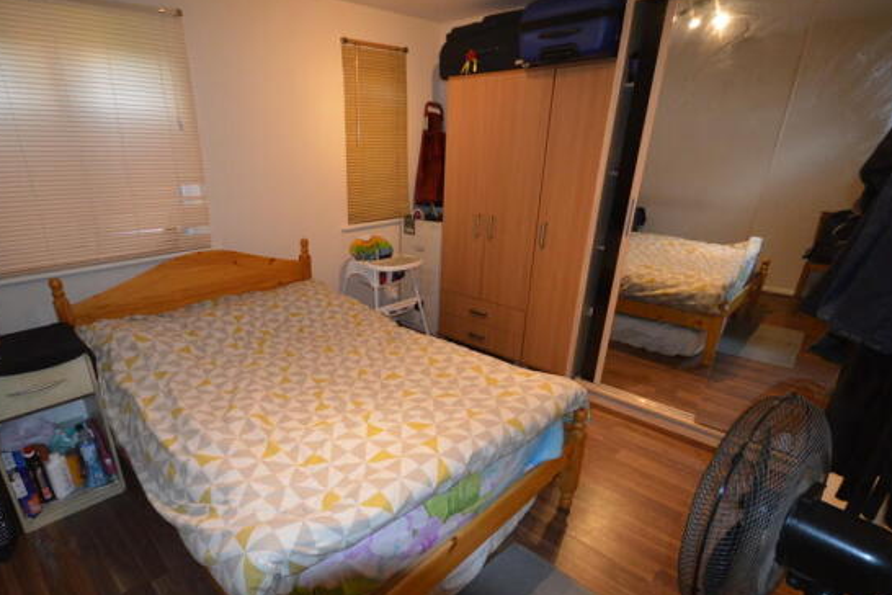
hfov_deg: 89.4
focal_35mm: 18
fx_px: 446
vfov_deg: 66.9
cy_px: 347
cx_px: 381
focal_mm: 10
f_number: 4
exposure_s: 1/60
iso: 800
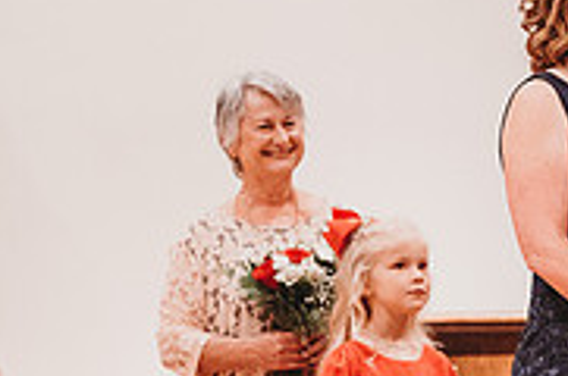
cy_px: 8
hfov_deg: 7.5
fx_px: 4300
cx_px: 631
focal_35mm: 273
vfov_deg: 5.0
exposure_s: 1/200
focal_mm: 85
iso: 5000
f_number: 4
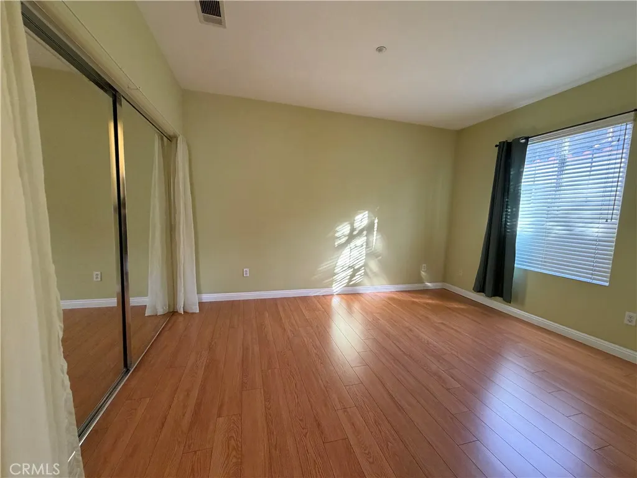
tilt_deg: -5.7
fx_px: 258
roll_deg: -1.6
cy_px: 239
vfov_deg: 85.7
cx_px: 318
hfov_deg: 102.1
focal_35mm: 14
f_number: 2.2
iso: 320
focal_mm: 2.22
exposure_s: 1/60
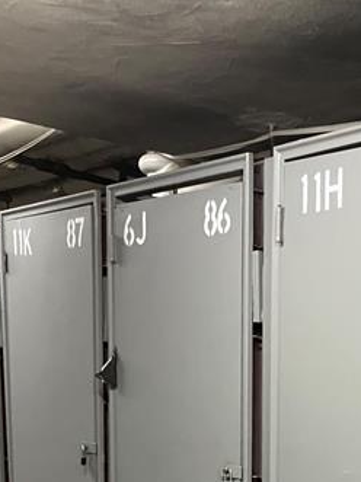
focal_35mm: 65
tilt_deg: -10.2
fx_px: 904
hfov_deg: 21.4
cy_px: 524
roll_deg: -2.4
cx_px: 402
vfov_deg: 27.4
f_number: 1.8
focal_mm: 3.99
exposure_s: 1/60
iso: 160
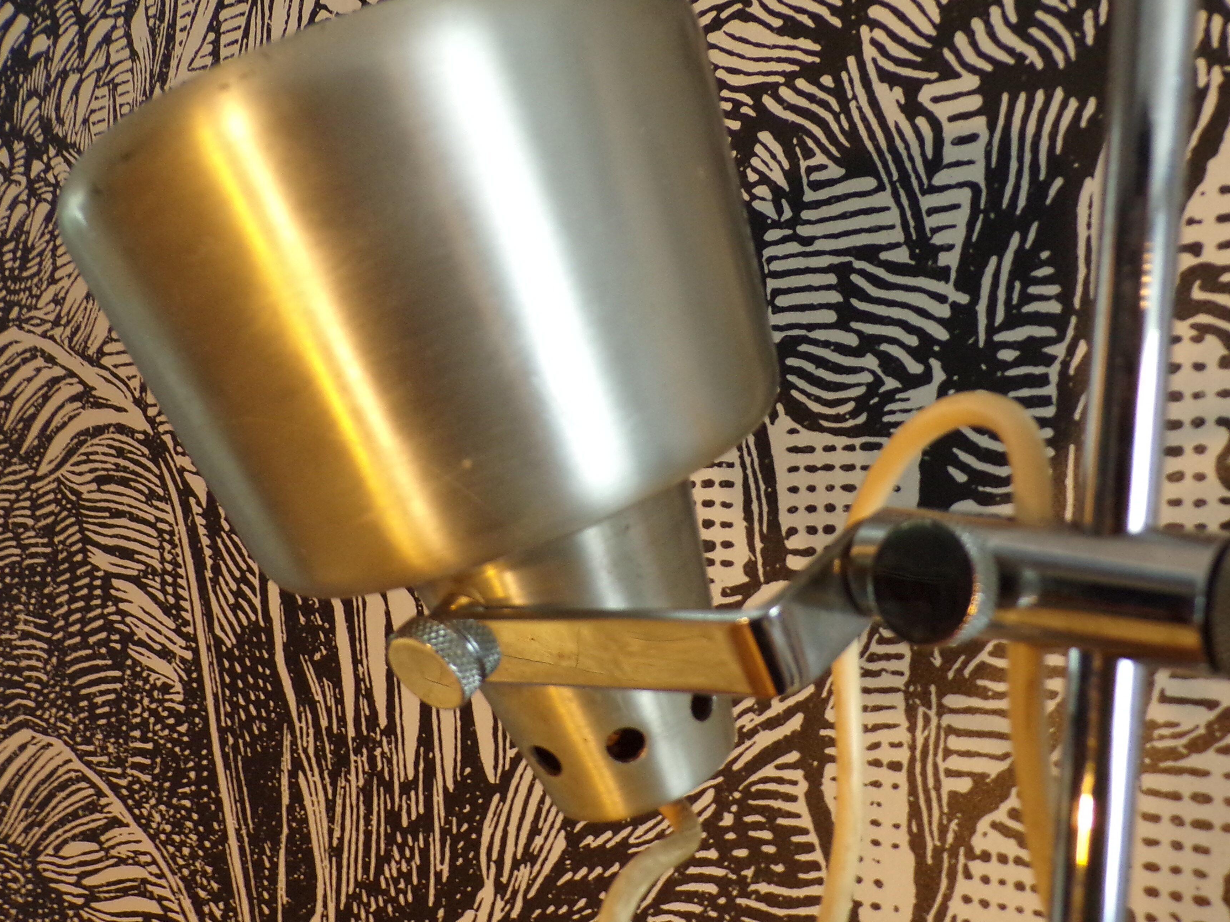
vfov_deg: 44.1
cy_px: 488
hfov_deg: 56.7
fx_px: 1137
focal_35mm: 32
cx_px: 679
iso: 200
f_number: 3
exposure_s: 1/20
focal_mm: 4.3
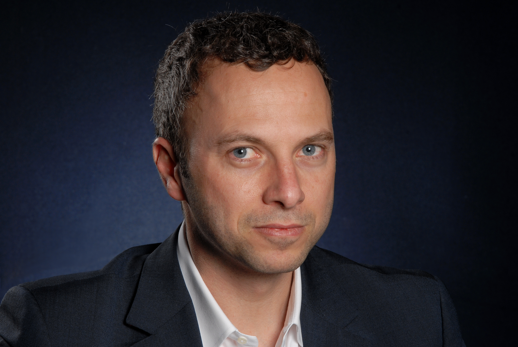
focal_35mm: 202
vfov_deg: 6.8
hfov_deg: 10.1
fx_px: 2917
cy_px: 174
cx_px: 259
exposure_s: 1/125
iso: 160
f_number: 11
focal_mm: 135
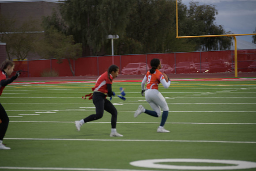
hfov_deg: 14.2
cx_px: 128
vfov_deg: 9.5
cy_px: 86
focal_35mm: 145
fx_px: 1031
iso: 220
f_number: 2.8
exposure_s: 1/200
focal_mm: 145
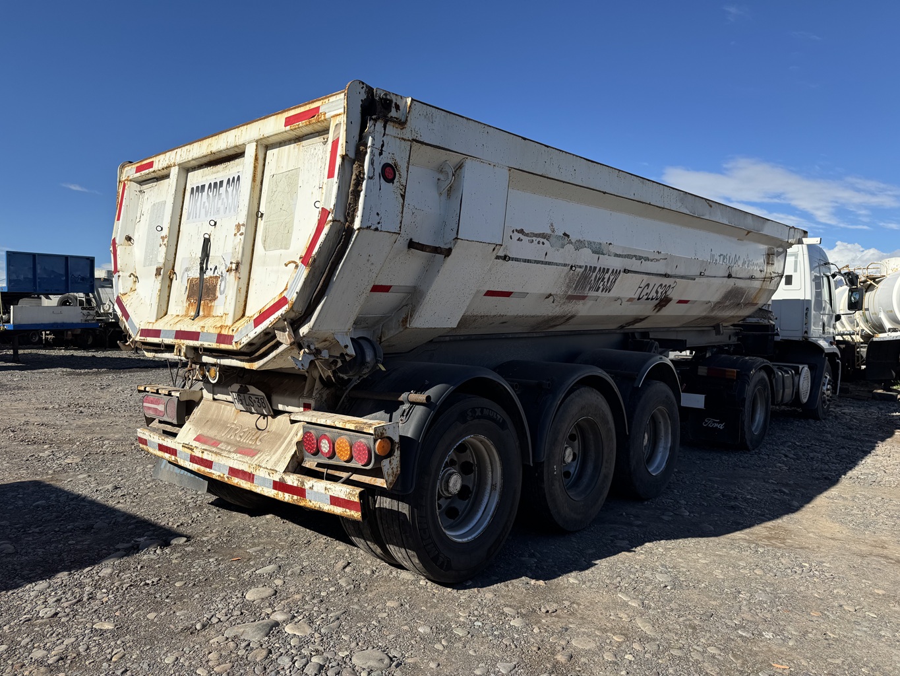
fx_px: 624
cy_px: 338
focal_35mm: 24
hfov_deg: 71.6
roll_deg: +0.2
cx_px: 450
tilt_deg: +0.0
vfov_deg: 56.8
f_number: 1.78
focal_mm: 6.76
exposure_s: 1/4950
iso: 80
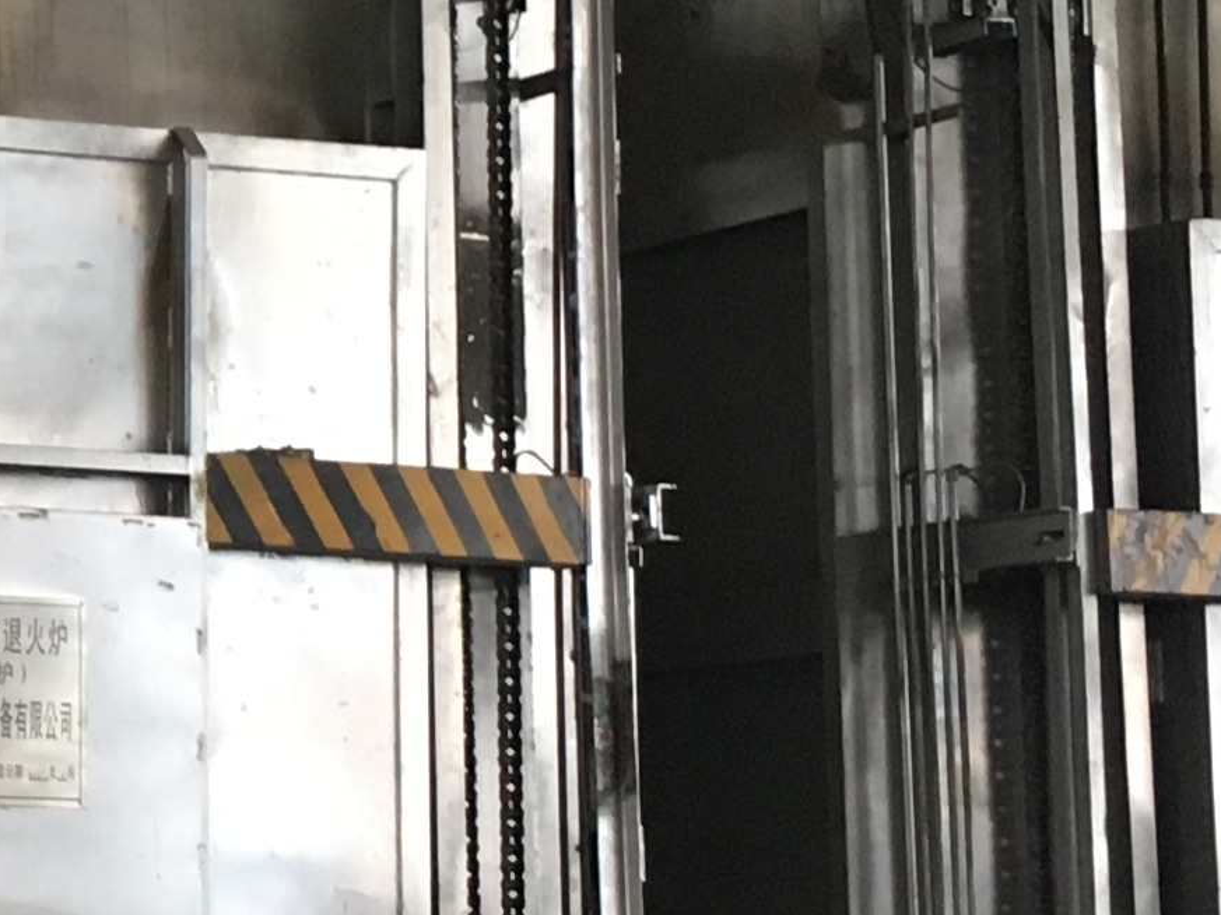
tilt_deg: +7.2
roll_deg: -0.8
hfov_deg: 13.7
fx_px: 4725
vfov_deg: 11.1
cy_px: 392
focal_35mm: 134
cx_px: -677
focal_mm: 4.15
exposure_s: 1/33
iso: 160
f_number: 2.2
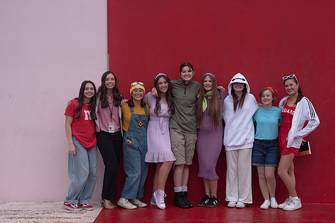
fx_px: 661
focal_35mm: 71
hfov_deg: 28.4
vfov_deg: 19.2
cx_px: 187
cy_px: 119
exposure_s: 1/125
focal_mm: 58
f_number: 5
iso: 640
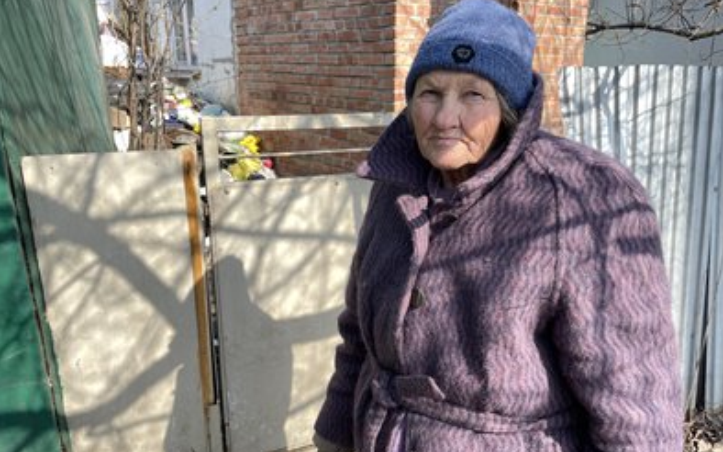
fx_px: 552
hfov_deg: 66.5
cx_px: 363
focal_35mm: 28
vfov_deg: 44.5
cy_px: 237
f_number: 1.6
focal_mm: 4.2
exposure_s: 1/1103
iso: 32
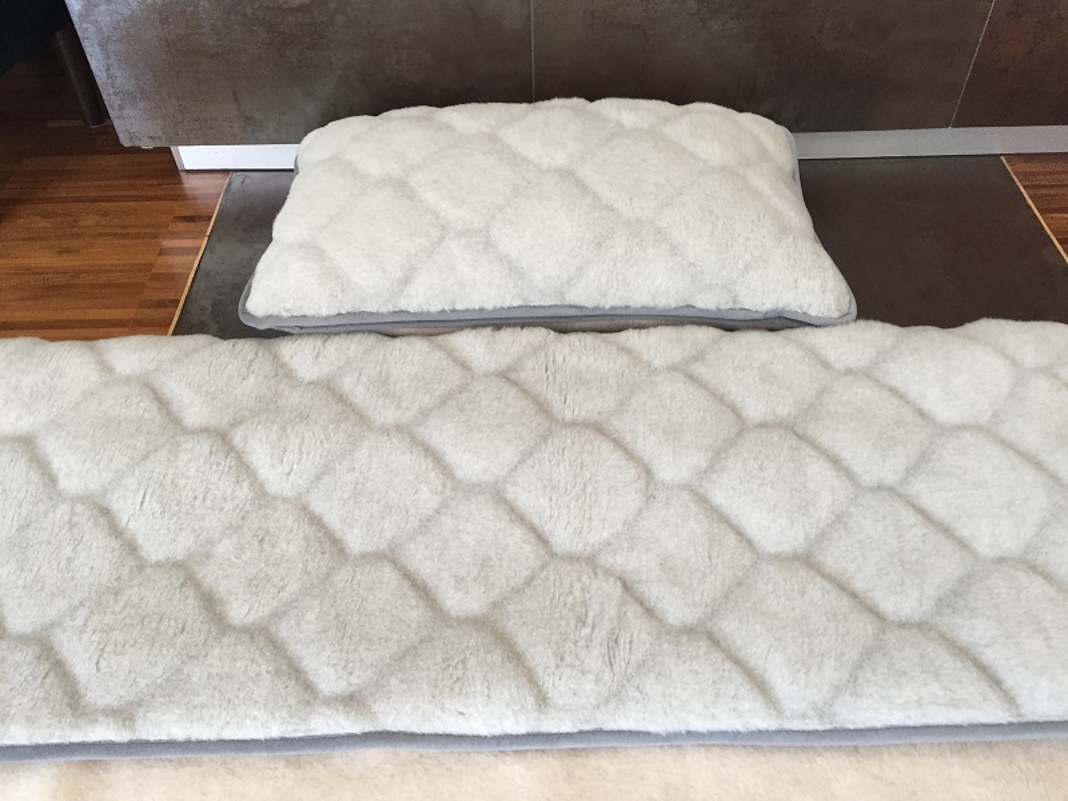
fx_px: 895
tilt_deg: -48.1
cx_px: 534
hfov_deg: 61.7
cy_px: 400
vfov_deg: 48.2
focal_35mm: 29
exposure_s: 1/33
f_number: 2.2
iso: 64
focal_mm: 4.15
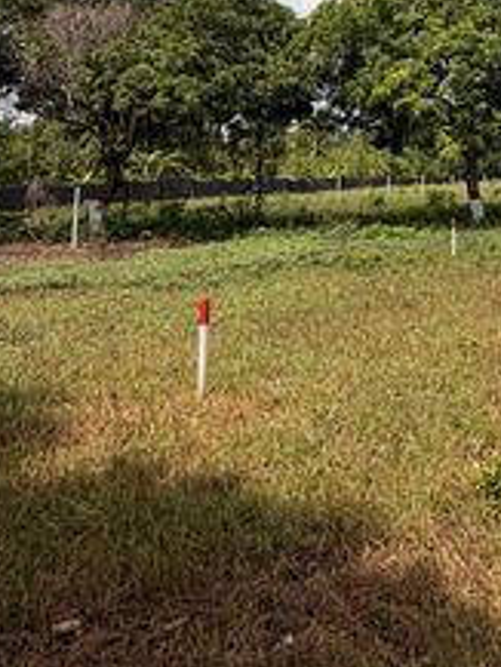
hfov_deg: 28.4
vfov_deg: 41.3
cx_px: 630
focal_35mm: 43
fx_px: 829
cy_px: 103
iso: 20
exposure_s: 1/1189
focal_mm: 2.22
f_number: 2.2
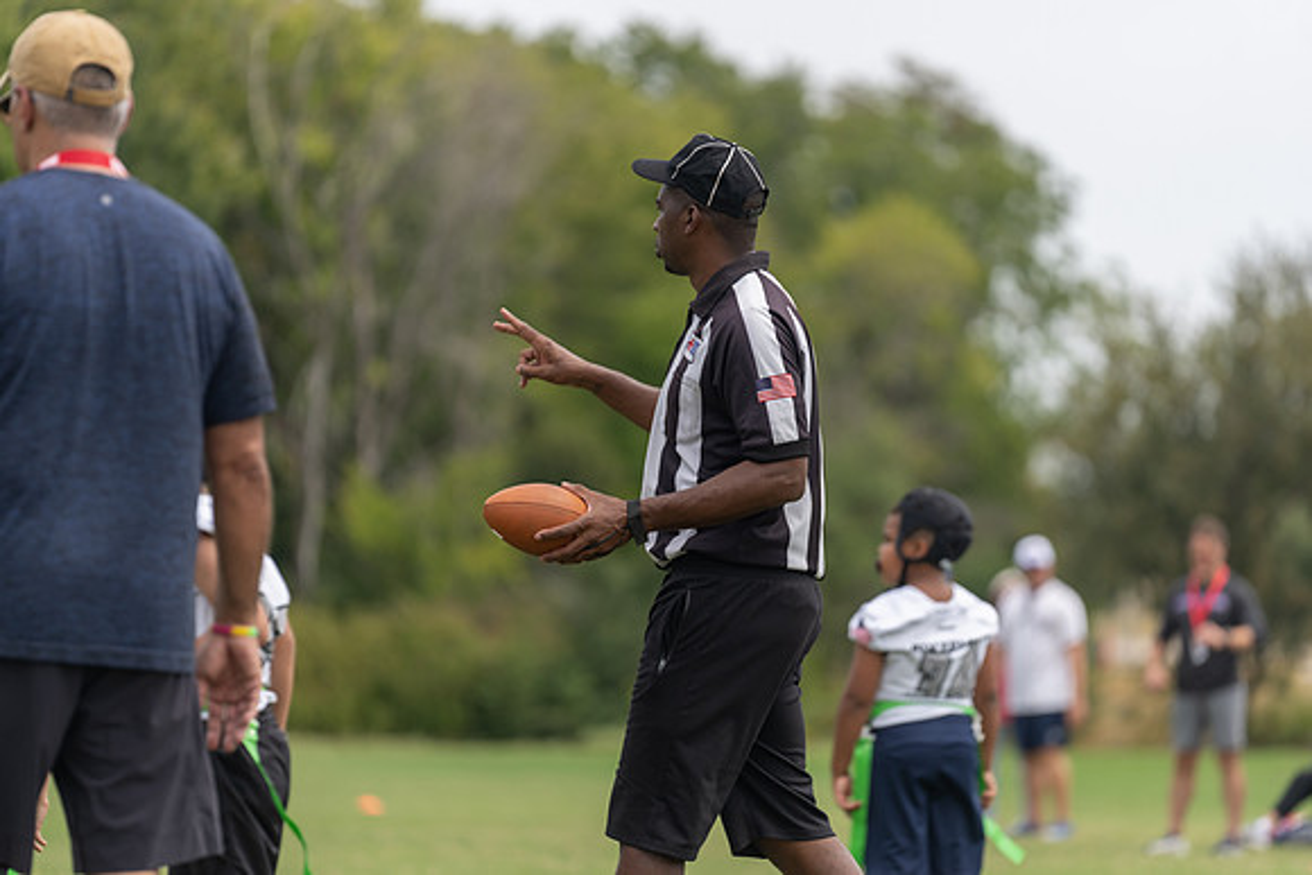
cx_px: 656
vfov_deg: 6.9
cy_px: 438
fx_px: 7290
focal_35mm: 200
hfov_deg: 10.3
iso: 100
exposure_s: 1/1250
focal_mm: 200
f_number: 2.8
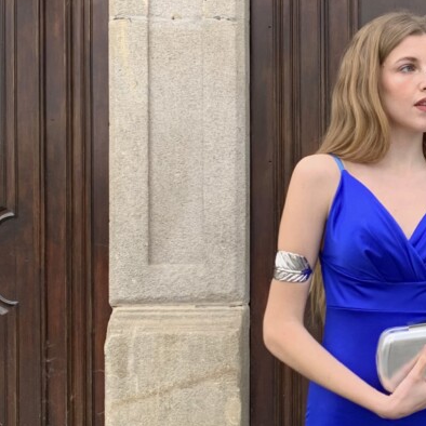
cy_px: 196
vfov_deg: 24.6
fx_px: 975
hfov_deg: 23.7
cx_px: 415
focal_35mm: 70
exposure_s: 1/122
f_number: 1.8
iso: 40
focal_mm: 4.25
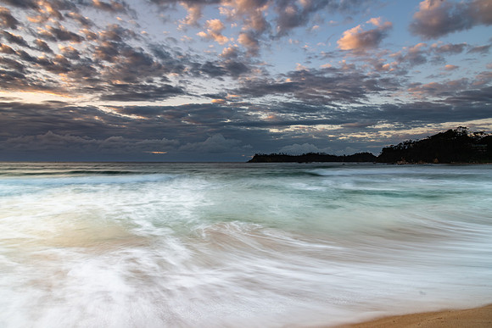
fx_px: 330
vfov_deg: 52.9
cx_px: 246
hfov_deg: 73.4
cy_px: 164
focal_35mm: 24
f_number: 10
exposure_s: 2.5
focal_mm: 24
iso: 64
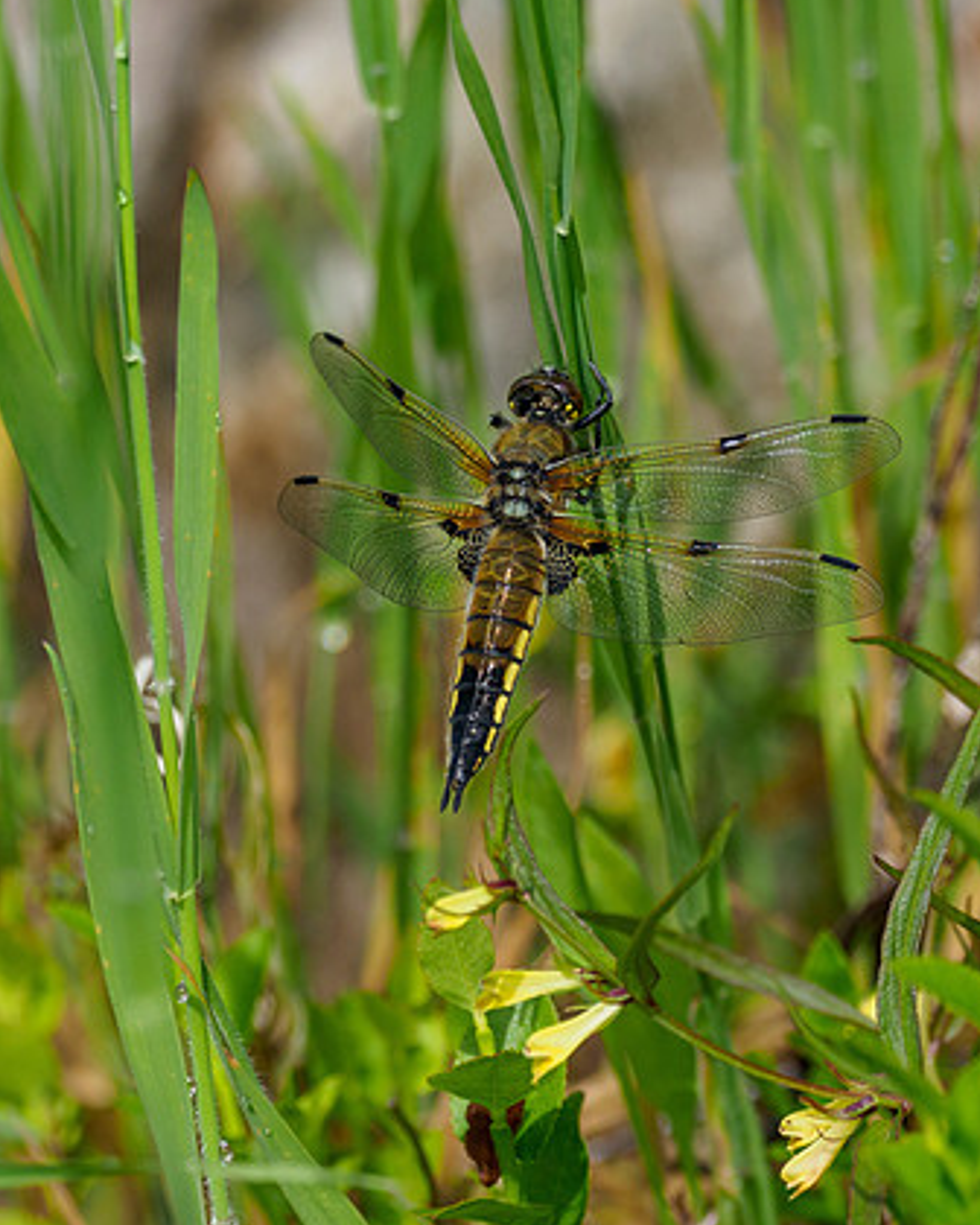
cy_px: 551
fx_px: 34189
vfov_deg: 2.1
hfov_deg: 1.6
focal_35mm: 943
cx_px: 490
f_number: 4.5
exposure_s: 1/1250
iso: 200
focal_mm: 300
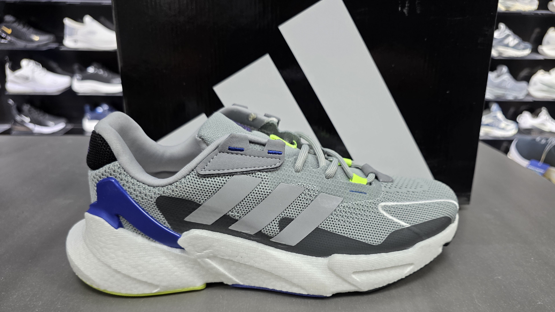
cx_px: 284
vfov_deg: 43.7
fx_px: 383
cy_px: 211
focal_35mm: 26
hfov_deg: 71.9
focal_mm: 6.3
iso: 160
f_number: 1.7
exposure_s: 1/100
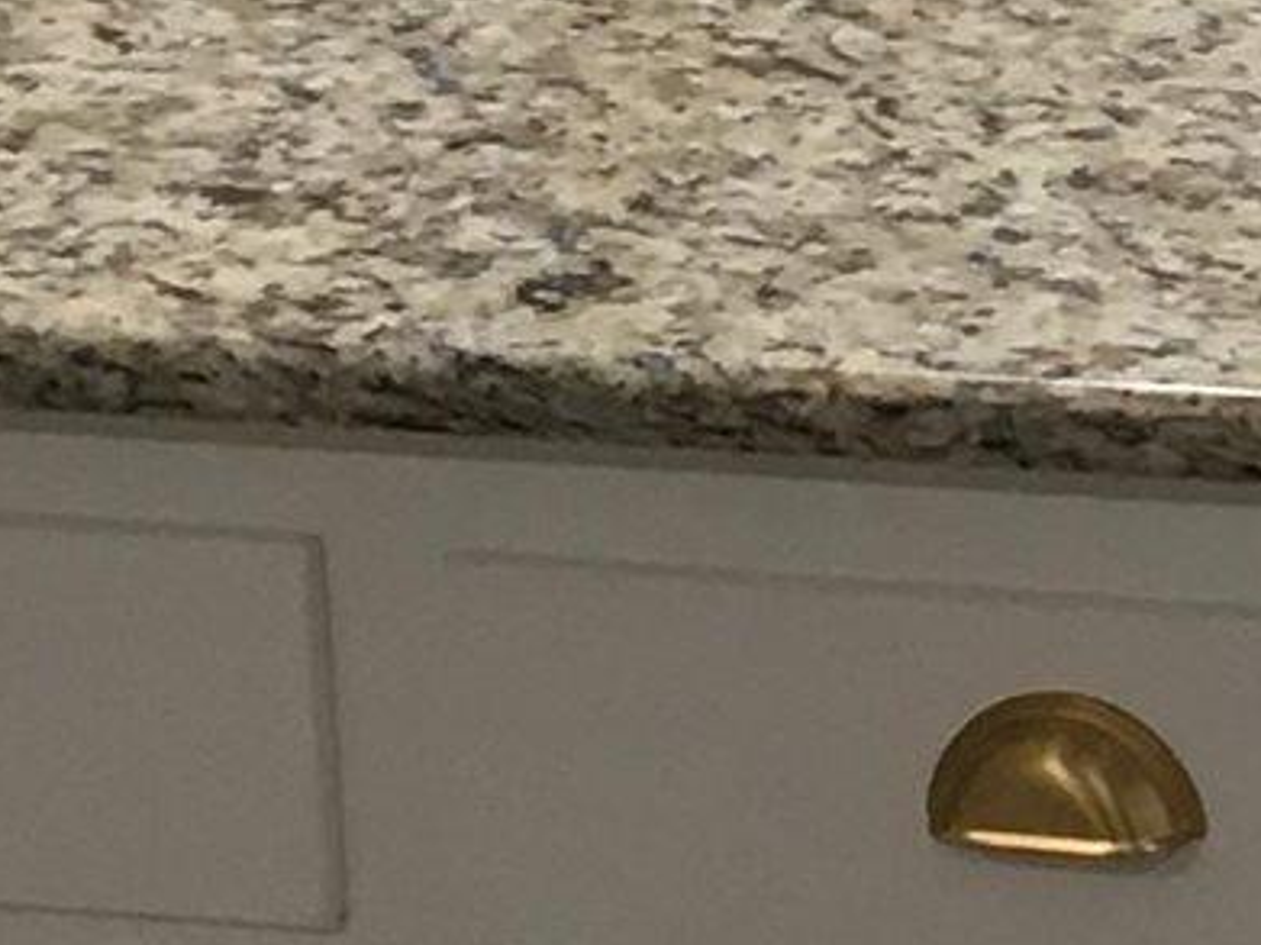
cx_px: 2616
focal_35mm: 228
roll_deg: +1.5
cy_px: -545
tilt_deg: -12.1
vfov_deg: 6.4
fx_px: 8303
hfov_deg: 8.2
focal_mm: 4.15
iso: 50
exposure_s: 1/30
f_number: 2.2
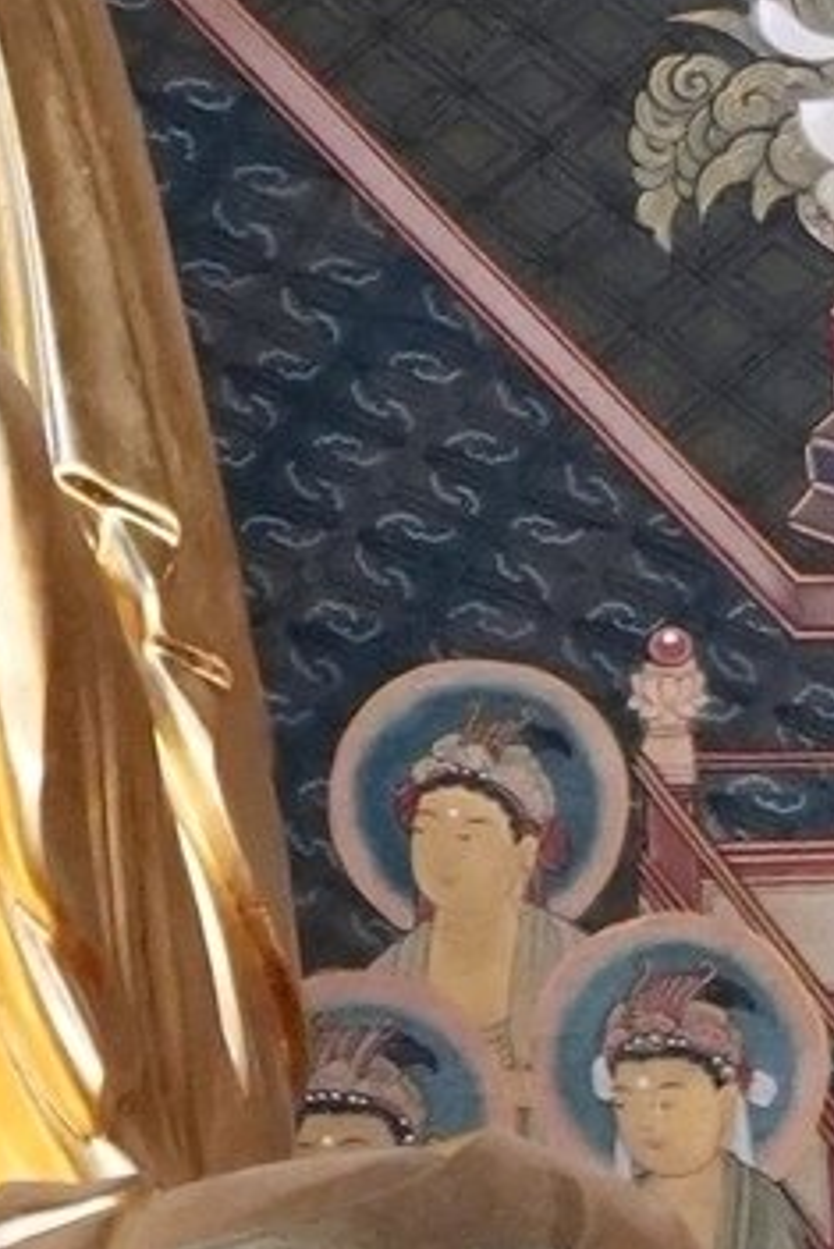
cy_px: -864
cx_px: -1143
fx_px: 13052
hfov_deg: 3.6
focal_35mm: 376
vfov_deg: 5.4
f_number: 4
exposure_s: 1/250
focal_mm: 63
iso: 5000
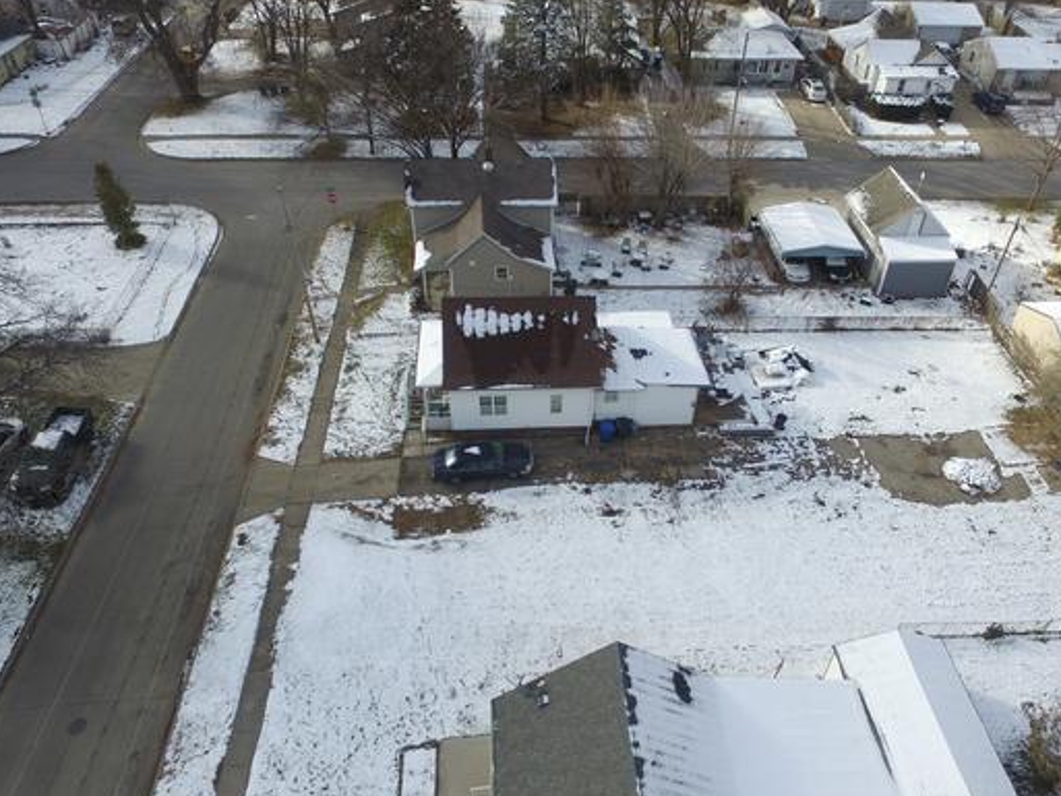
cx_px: 578
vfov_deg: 53.1
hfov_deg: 67.2
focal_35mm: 26
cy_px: 411
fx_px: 797
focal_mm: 3.61
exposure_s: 1/829
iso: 100
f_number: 2.8
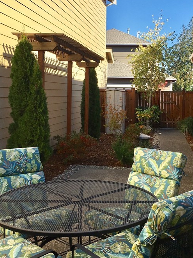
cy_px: 126
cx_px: 120
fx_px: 335
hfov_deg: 32.0
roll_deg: -1.2
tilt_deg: -4.1
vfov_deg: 42.1
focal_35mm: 45
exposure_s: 1/962
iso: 25
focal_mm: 4.15
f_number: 2.2
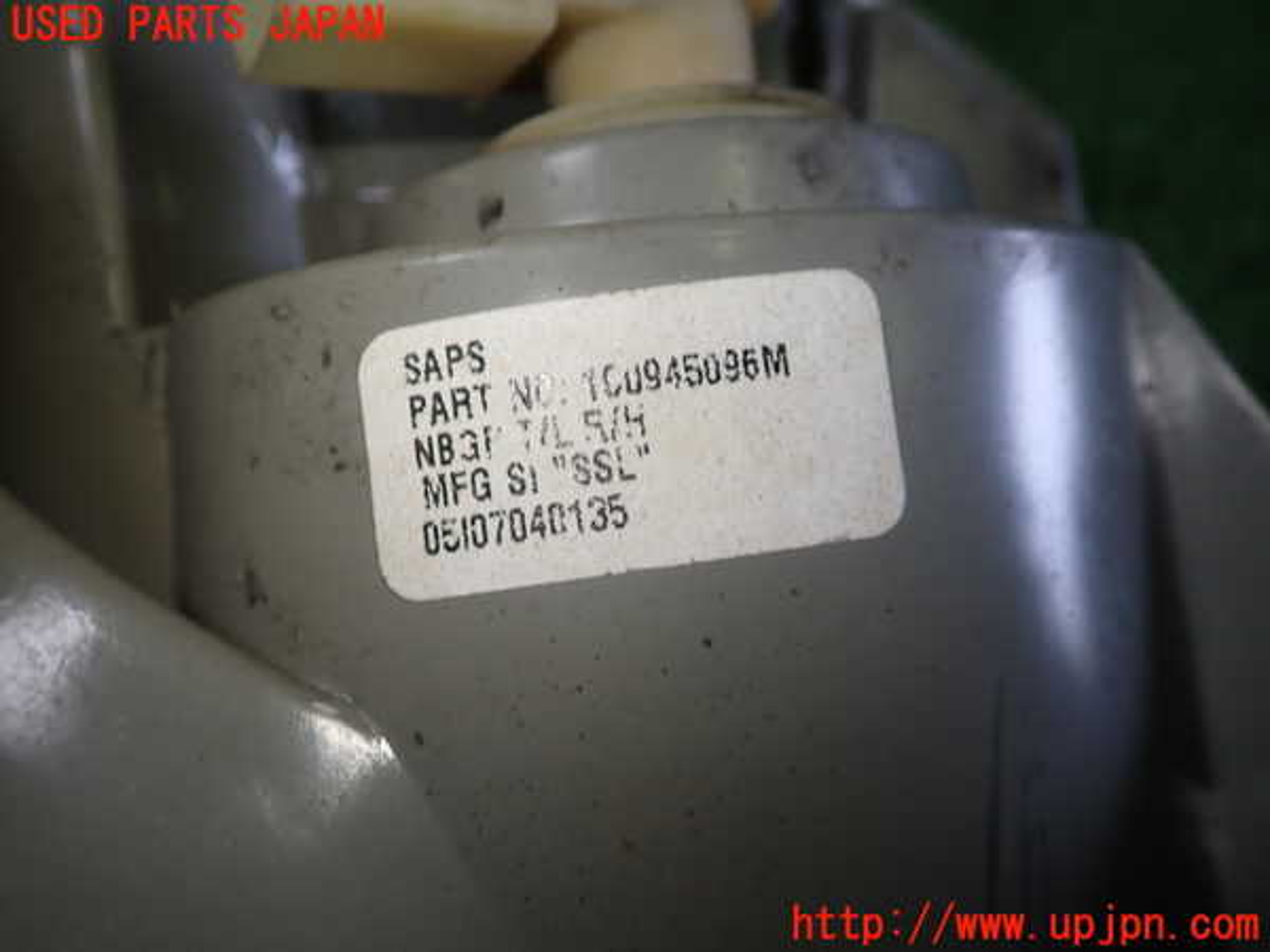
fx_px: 1101
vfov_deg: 46.8
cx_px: 635
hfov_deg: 60.0
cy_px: 476
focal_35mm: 30
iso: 100
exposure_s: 1/80
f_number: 2.3
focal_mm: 5.4
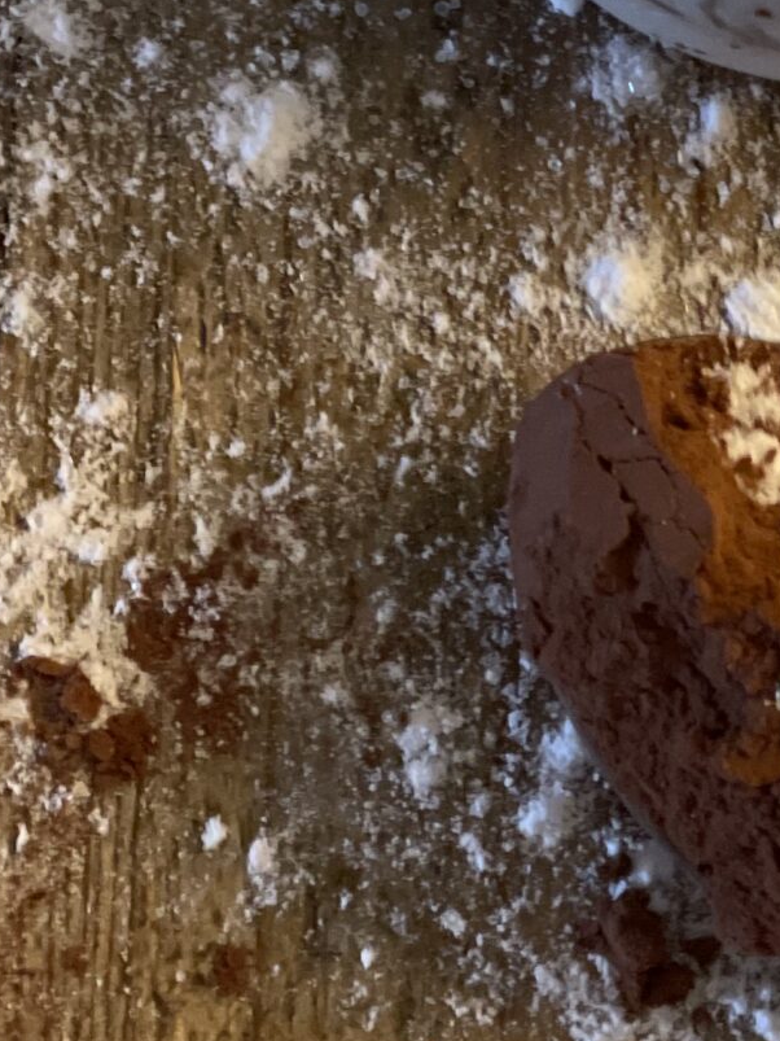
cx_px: 919
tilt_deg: -75.7
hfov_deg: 7.2
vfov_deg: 9.6
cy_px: -47
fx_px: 6131
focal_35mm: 204
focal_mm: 7.5
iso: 320
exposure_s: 1/33
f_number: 2.2
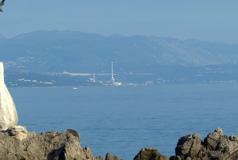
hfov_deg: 7.6
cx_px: 82
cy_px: 42
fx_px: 1781
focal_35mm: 269
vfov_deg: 5.1
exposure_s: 1/250
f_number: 9.5
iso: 100
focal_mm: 70
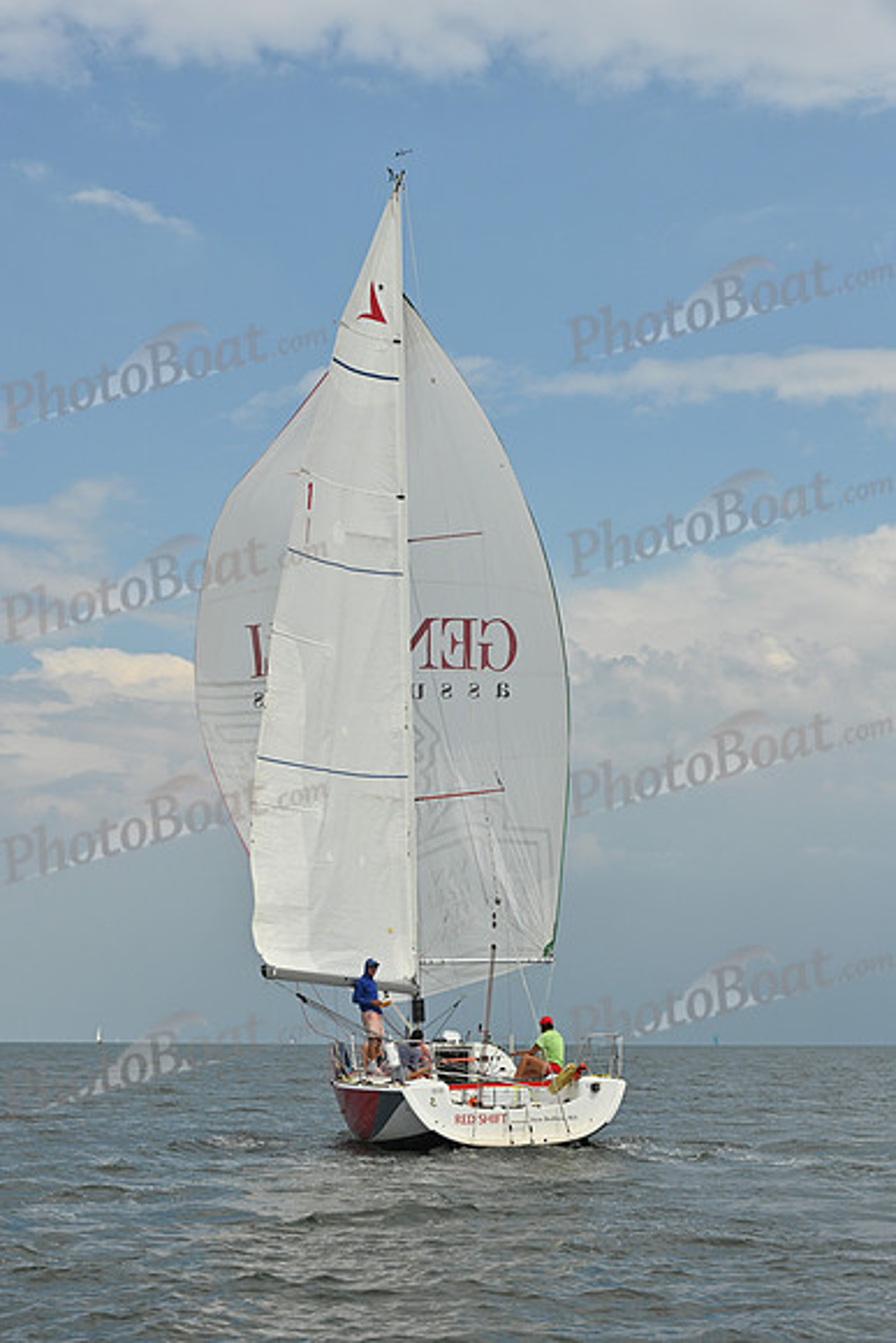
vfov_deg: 28.8
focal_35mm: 70
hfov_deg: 19.5
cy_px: 672
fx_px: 2612
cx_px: 448
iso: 320
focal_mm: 70
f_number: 10
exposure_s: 1/1250
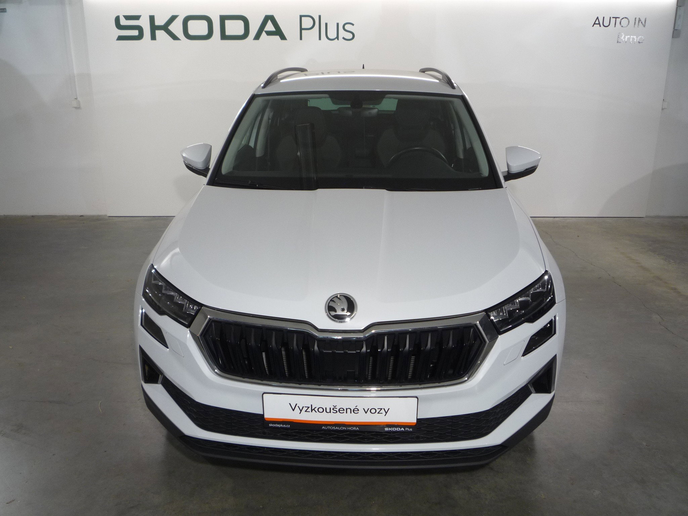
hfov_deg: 60.0
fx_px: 596
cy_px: 258
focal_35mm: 30
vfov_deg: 46.8
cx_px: 344
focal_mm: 5.2
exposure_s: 1/30
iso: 100
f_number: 3.3
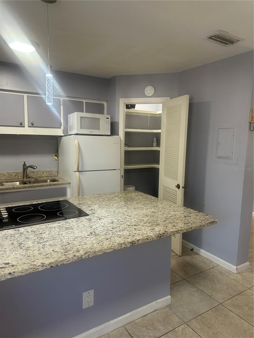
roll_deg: -1.6
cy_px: 169
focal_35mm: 24
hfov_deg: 56.8
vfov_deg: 71.6
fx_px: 235
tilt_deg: -6.4
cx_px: 127
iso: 125
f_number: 1.78
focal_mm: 6.86
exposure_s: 1/60
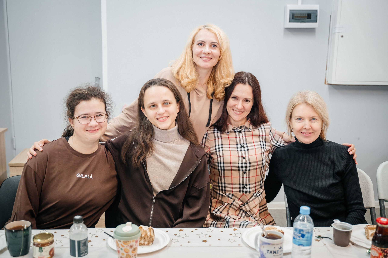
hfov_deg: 47.4
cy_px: 129
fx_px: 442
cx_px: 194
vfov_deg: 32.6
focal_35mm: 41
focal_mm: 41
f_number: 2.8
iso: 2500
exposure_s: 1/320
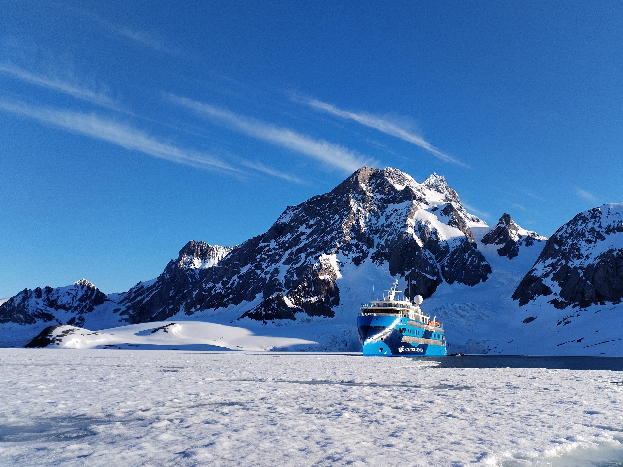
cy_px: 243
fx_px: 648
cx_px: 383
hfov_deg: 50.9
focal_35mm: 36
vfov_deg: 39.7
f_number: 1.8
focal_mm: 4.75
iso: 100
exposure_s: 1/1938
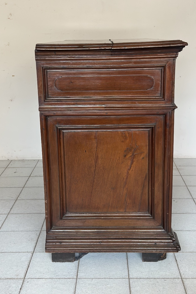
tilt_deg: -14.9
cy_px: 145
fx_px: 417
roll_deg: +0.2
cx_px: 105
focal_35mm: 51
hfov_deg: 26.5
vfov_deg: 38.9
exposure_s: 1/60
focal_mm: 6.86
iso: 160
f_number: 1.78
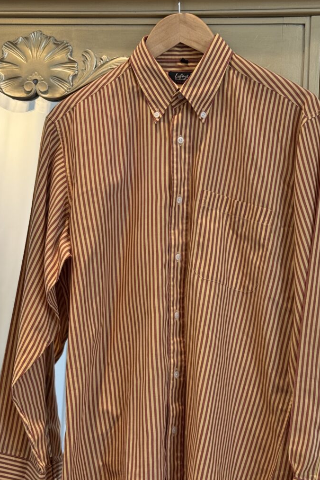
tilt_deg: -2.8
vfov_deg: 31.8
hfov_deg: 21.6
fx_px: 840
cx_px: 186
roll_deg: -1.5
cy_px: 290
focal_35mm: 63
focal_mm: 6.76
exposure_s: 1/290
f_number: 1.78
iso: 100
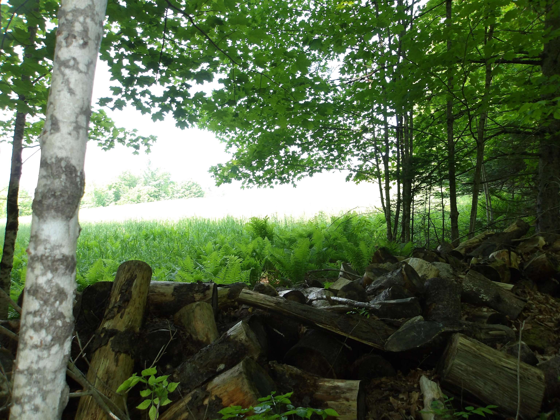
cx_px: 280
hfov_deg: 65.3
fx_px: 437
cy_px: 210
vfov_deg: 51.4
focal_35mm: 27
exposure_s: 1/107
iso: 100
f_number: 3
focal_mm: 4.9
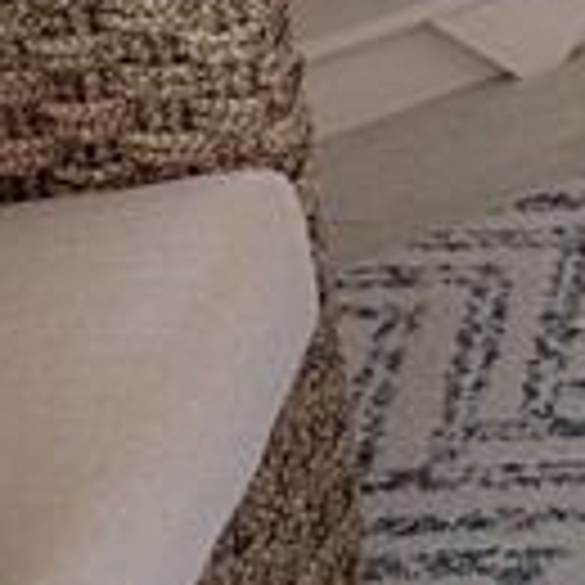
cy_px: -932
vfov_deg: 9.1
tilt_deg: -6.3
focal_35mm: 167
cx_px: 1350
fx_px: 3193
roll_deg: +1.7
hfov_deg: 9.4
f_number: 1.78
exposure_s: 1/60
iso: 160
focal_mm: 6.76
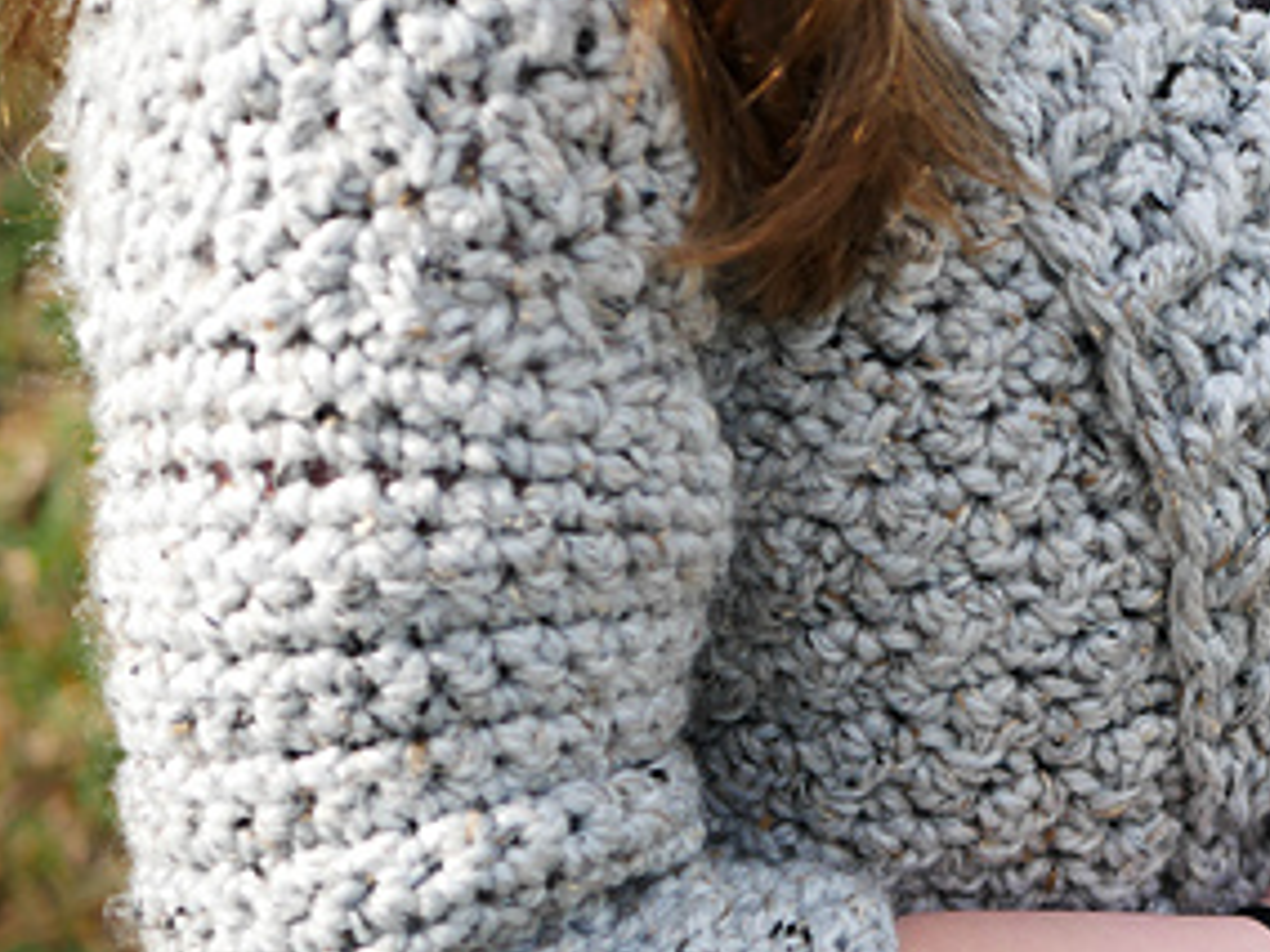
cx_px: 1113
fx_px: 3229
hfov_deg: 21.8
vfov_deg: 16.8
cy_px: 413
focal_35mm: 88
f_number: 2.2
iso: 200
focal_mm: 25
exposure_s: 1/500
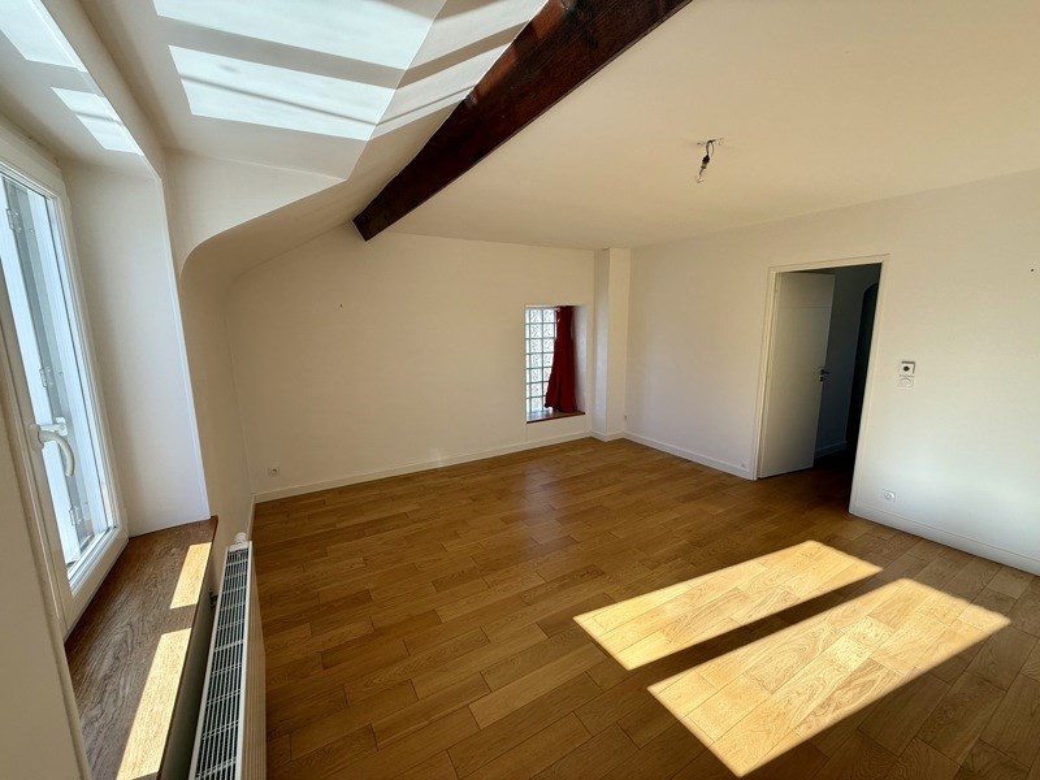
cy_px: 390
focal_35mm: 14
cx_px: 520
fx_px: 421
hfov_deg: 102.1
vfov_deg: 85.7
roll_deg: +0.4
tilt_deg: -9.5
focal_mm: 2.22
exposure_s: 1/189
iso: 64
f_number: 2.2
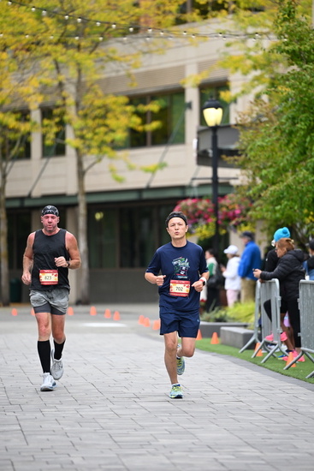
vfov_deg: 10.3
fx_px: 2615
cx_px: 157
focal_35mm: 200
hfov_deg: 6.9
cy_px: 236
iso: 640
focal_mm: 200
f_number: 2.8
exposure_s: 1/2000
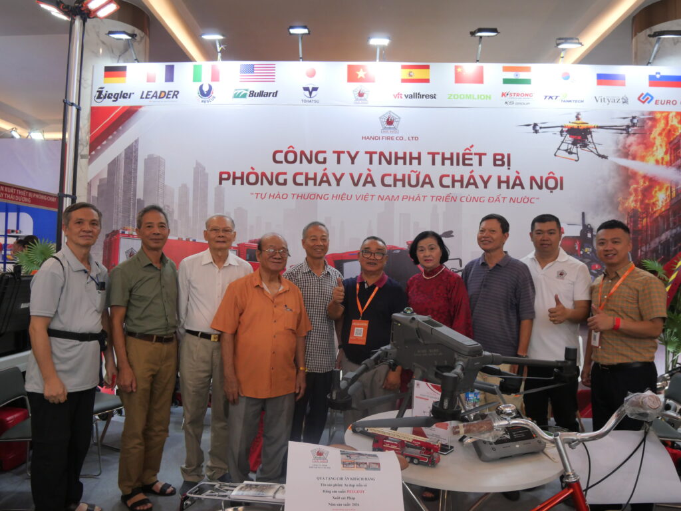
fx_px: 472
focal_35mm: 24
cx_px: 340
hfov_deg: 71.6
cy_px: 256
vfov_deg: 56.8
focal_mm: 12
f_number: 5
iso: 1000
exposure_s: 1/200
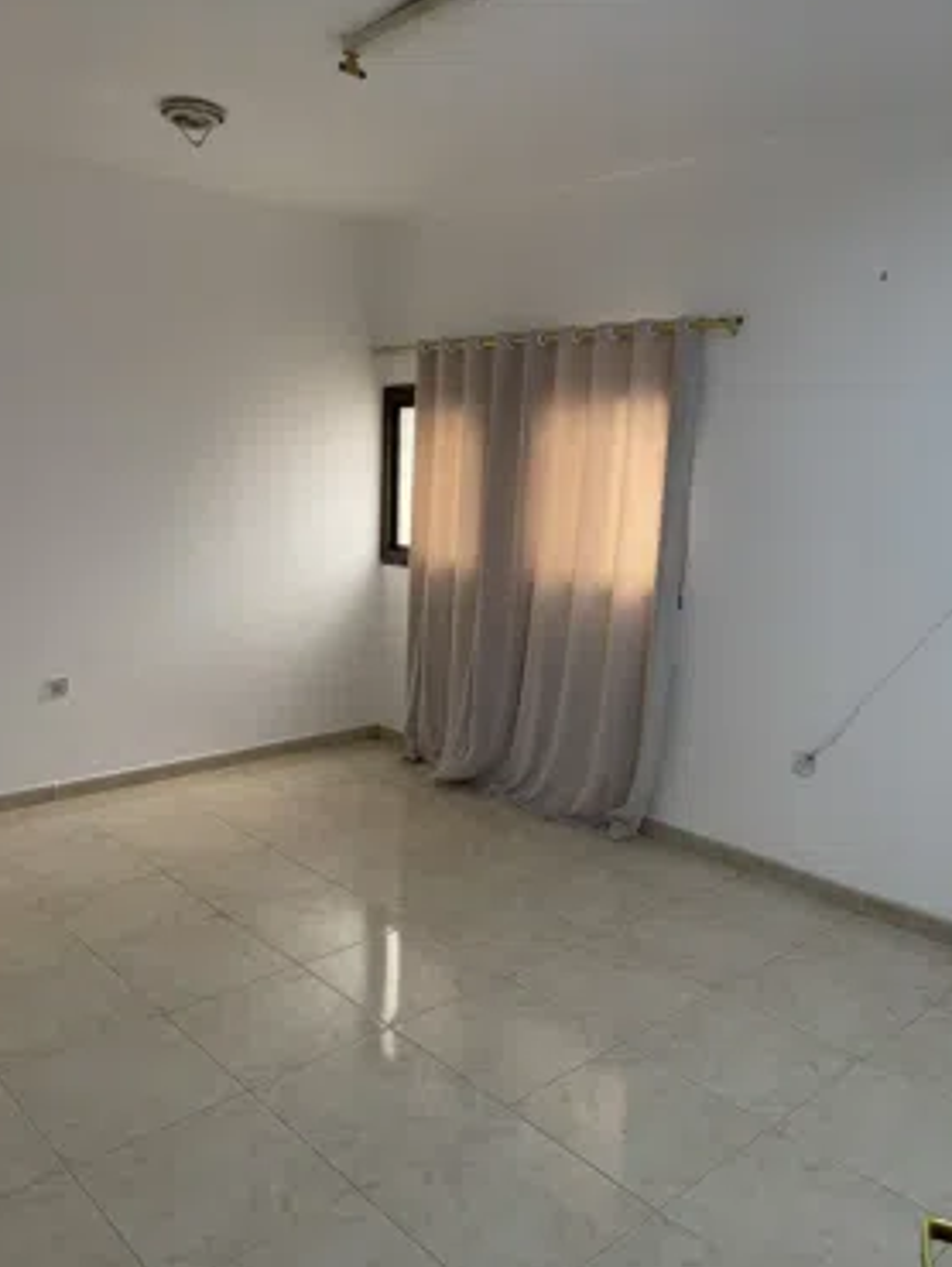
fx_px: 989
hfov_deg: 51.4
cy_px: 596
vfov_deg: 65.2
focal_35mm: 27
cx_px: 442
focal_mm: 5.1
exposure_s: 1/62
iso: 125
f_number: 1.6
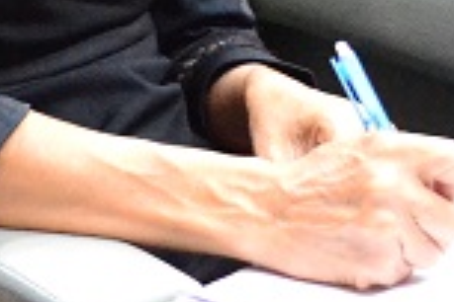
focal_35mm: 172
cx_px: -39
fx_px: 2169
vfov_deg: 7.8
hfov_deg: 11.8
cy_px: -215
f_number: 3.8
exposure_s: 1/25
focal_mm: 22
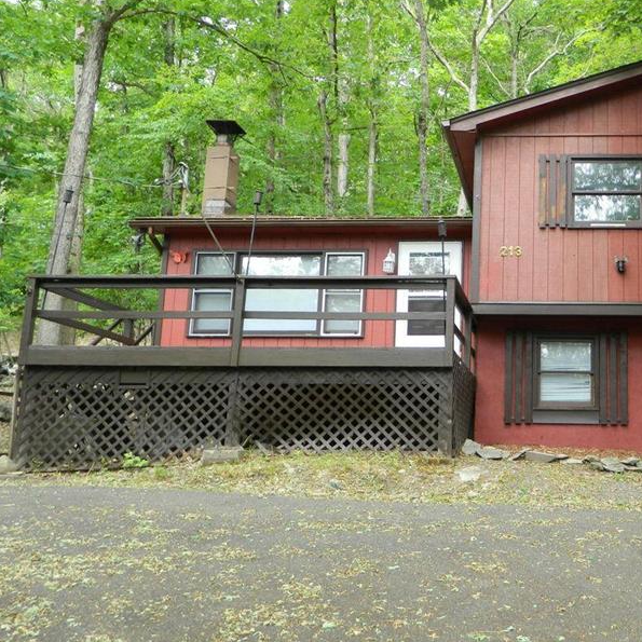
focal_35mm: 38
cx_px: 515
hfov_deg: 41.9
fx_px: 797
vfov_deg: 43.8
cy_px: 298
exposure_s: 1/50
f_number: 3.1
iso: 80
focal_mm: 4.5
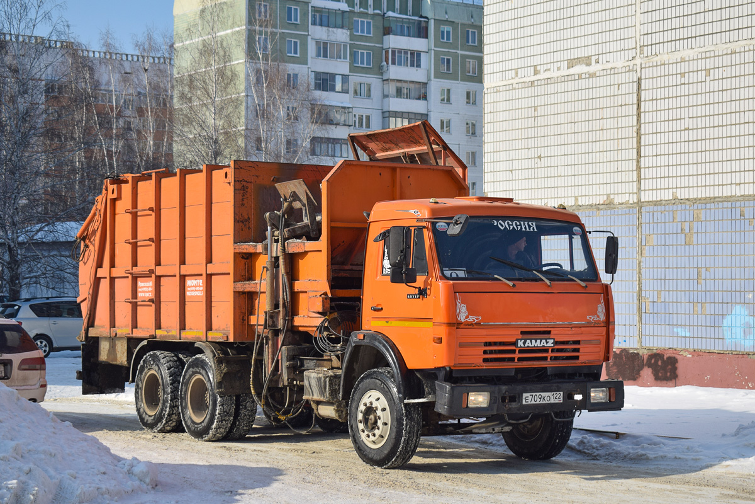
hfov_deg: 33.4
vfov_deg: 22.6
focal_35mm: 60
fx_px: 1258
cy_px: 252
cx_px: 378
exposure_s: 1/800
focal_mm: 40
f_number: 6.3
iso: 100
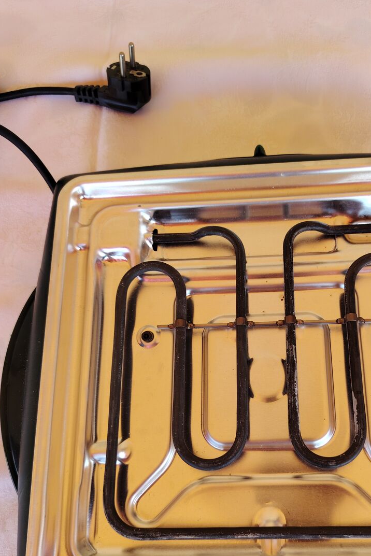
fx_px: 479
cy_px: 343
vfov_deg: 59.6
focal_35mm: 31
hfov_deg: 41.7
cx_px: 254
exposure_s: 1/124
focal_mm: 5.25
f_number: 1.75
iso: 100
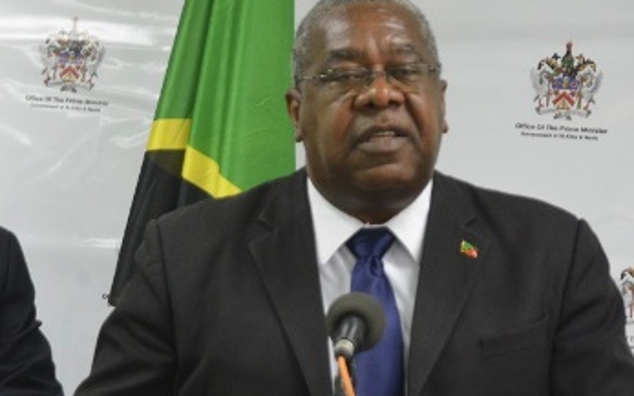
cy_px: 213
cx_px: 166
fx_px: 3180
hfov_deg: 11.4
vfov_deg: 7.1
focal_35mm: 184
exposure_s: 1/100
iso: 3200
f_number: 5.3
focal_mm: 98
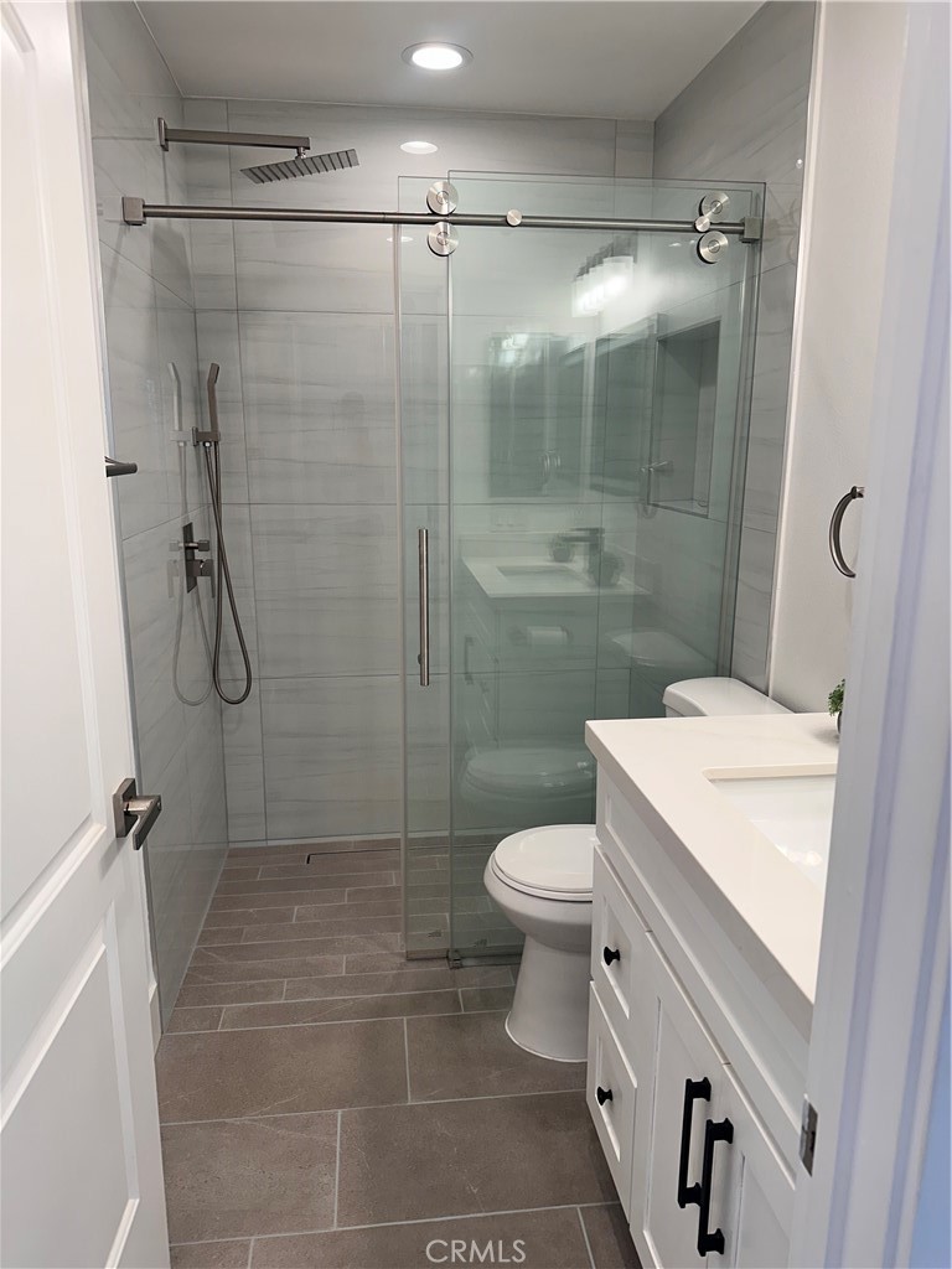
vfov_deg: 71.6
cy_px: 634
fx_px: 880
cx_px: 476
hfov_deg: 56.8
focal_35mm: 24
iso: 64
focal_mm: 6.86
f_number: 1.78
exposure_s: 1/120
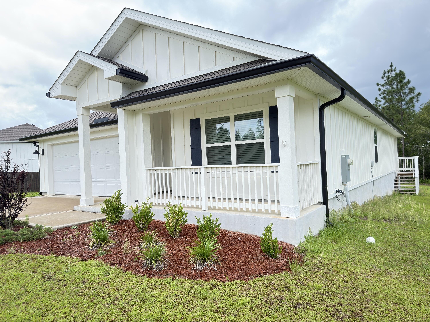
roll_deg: +2.8
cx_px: 215
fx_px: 298
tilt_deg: +0.9
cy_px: 161
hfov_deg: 71.6
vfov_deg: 56.8
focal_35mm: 24
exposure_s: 1/545
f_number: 1.78
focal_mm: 6.76
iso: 80
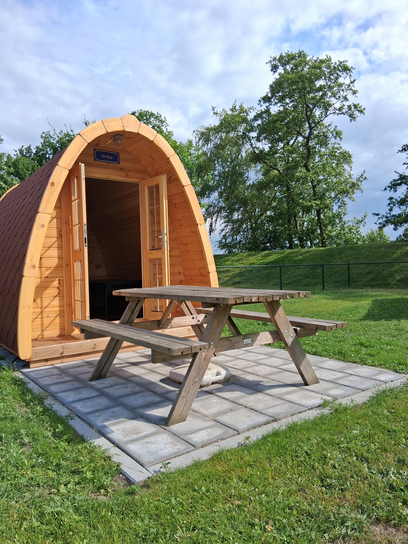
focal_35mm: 26
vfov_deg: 67.3
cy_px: 272
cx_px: 204
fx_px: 409
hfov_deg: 53.1
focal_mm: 3.98
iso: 25
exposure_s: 1/713
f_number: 1.8
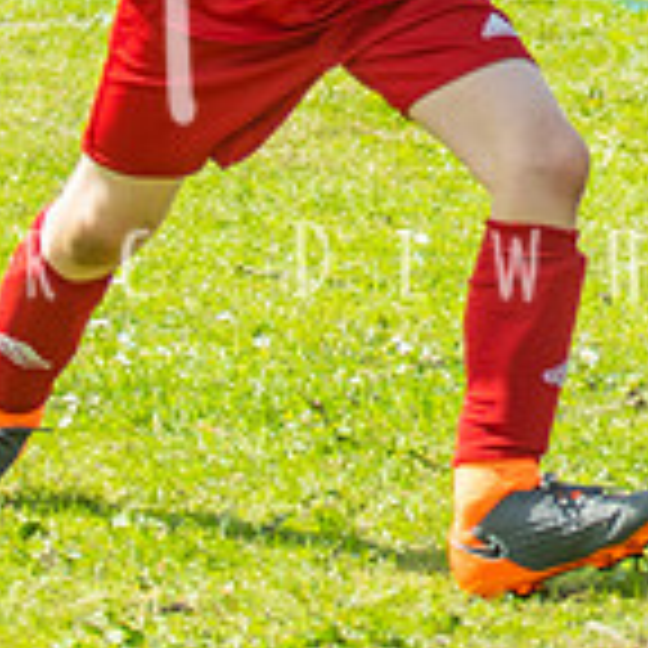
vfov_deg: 3.1
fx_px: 11775
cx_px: 894
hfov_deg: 3.1
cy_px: -266
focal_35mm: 556
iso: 250
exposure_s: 1/1600
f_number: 3.2
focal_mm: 80
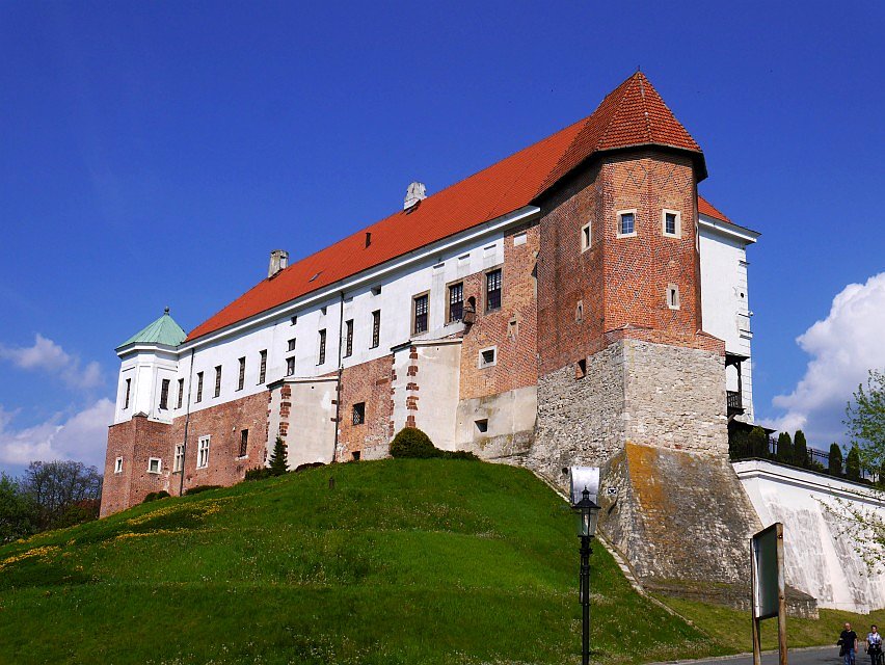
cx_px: 442
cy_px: 332
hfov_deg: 38.2
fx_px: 1279
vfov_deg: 29.1
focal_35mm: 50
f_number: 11
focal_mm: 25
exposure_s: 1/500
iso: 160
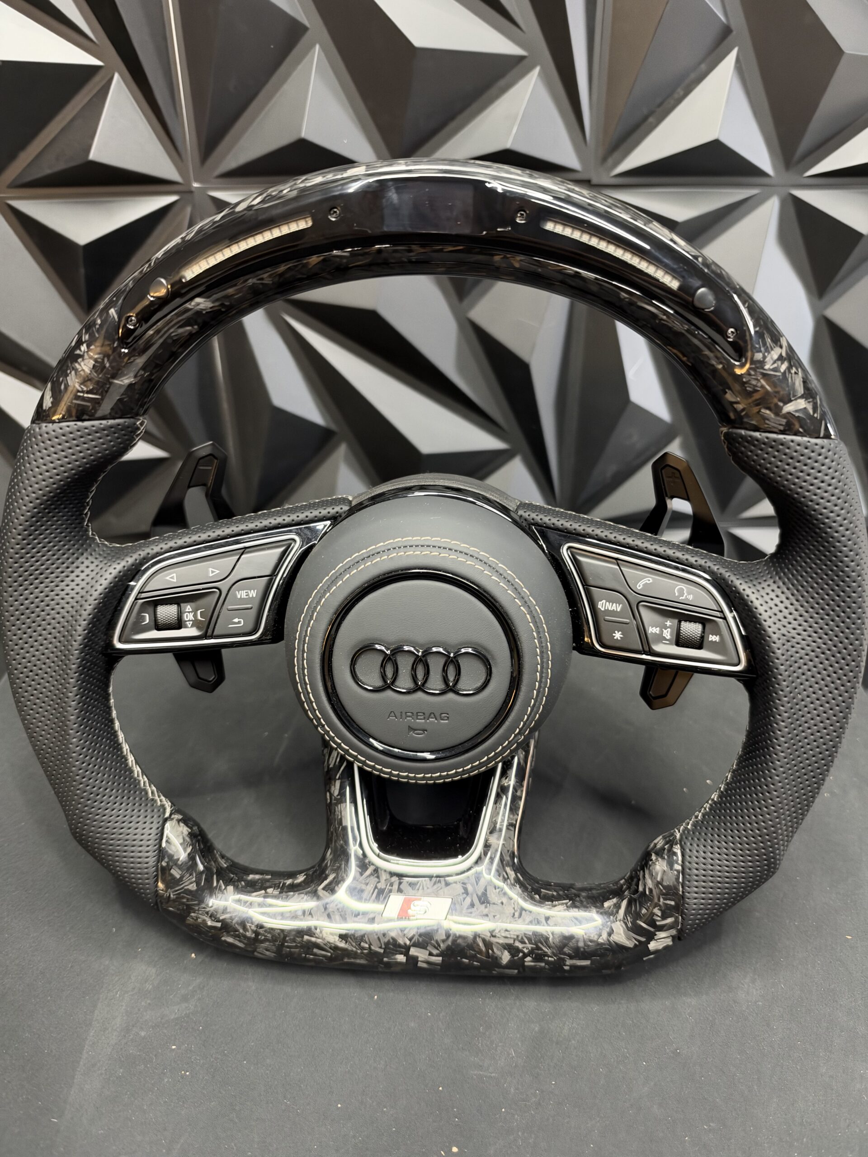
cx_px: 434
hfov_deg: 56.8
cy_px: 578
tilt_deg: -30.8
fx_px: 802
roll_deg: +0.8
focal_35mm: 24
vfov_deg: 71.6
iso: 500
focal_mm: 6.93
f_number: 1.48
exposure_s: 1/40
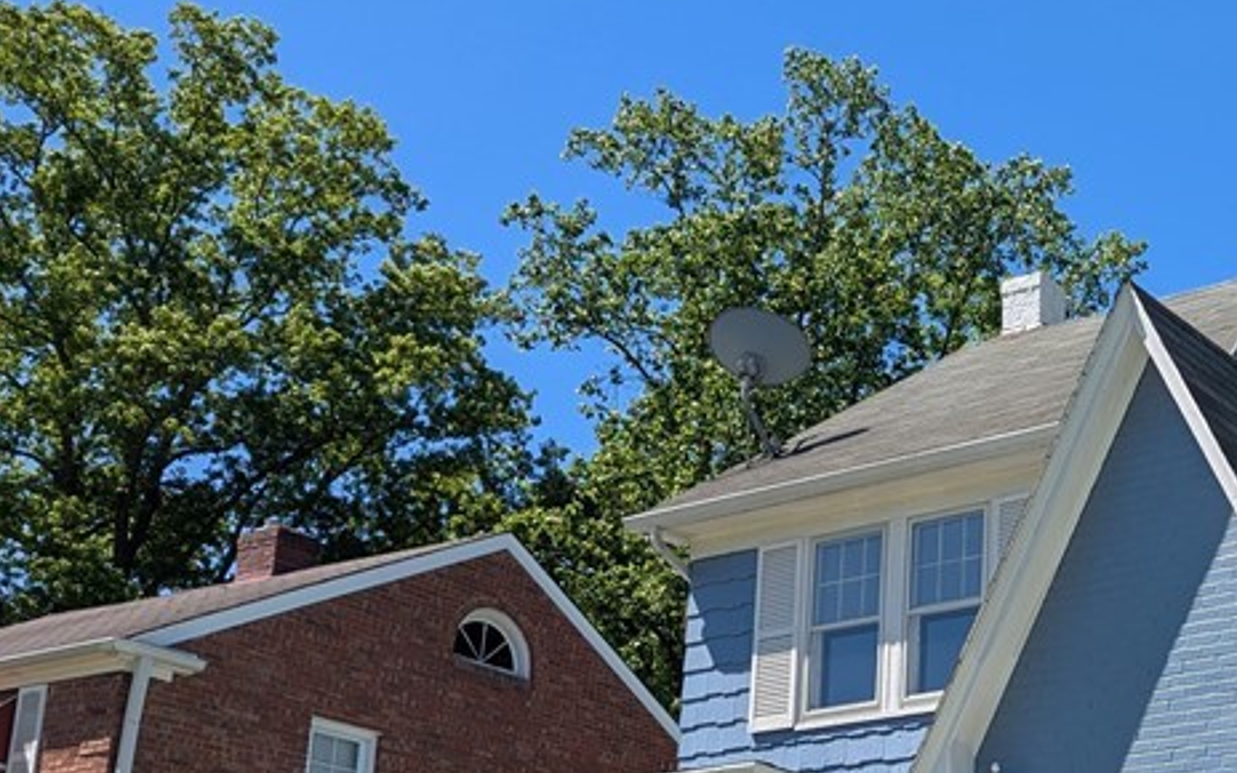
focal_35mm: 56
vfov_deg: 22.4
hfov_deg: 33.2
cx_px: 1238
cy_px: 752
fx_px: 1888
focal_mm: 6.81
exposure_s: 1/2020
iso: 48
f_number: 1.85
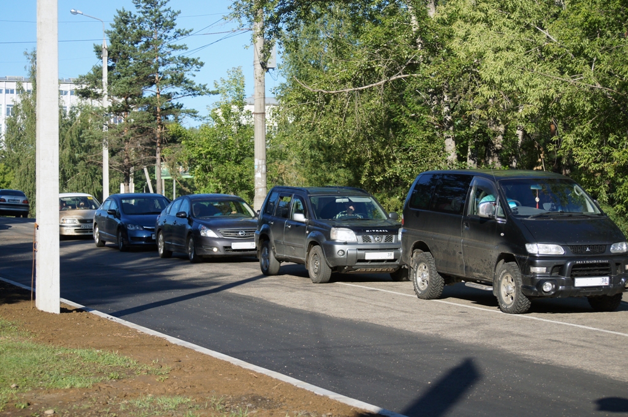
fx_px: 1568
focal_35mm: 90
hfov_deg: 22.6
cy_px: 208
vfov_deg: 15.1
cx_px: 314
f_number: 4.5
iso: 400
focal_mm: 60
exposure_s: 1/2000
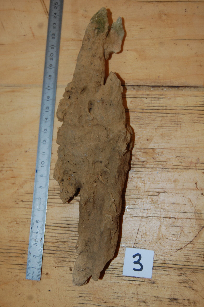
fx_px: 409
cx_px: 102
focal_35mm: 48
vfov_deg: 41.1
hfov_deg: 28.0
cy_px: 154
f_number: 4.5
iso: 400
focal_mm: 32
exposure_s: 1/60
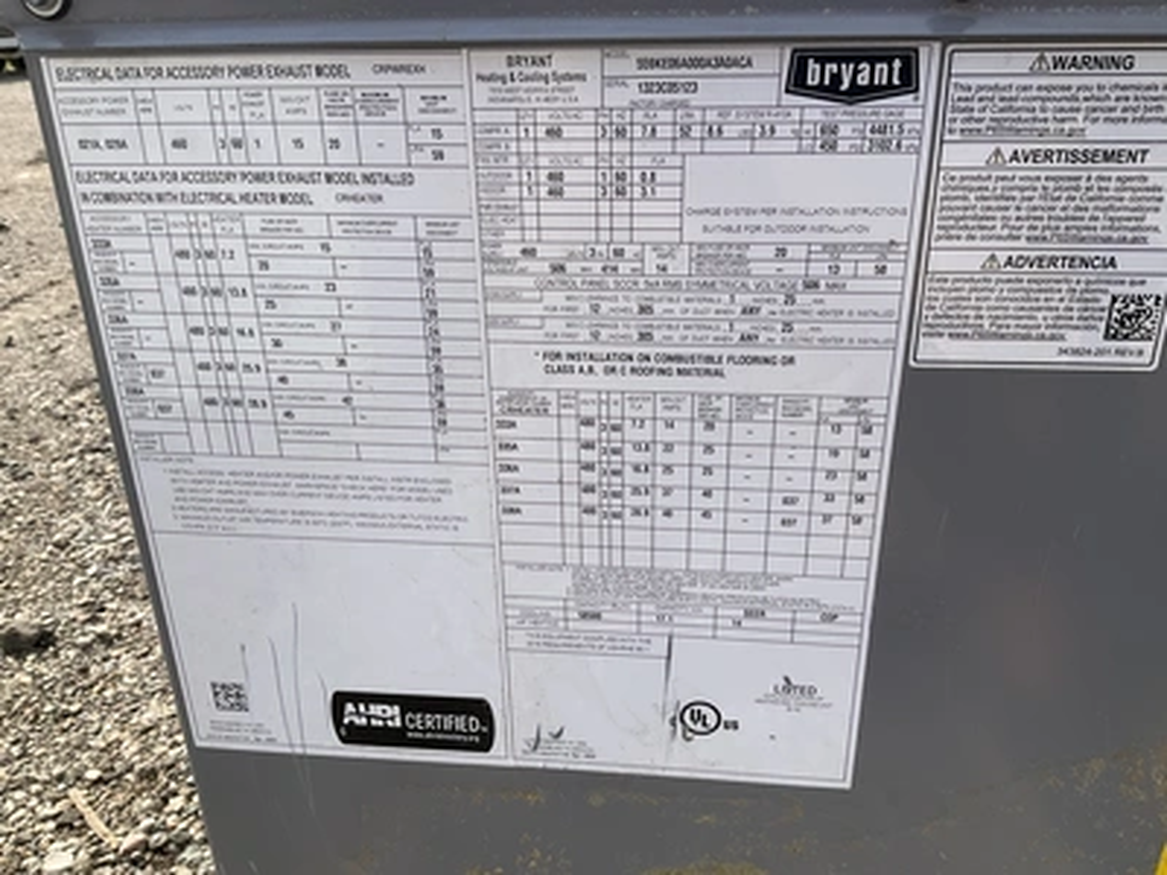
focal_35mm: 29
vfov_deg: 48.2
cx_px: 584
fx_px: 978
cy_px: 438
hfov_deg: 61.7
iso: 25
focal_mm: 3
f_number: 1.8
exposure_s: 1/1377
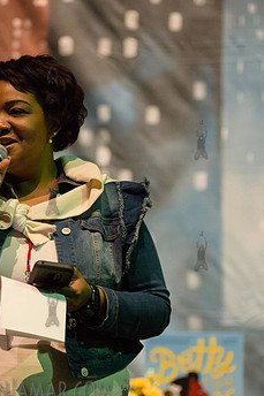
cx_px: 52
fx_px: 1596
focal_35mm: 145
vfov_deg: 14.2
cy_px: 195
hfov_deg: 9.4
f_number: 2.8
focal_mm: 86
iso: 4000
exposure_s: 1/250
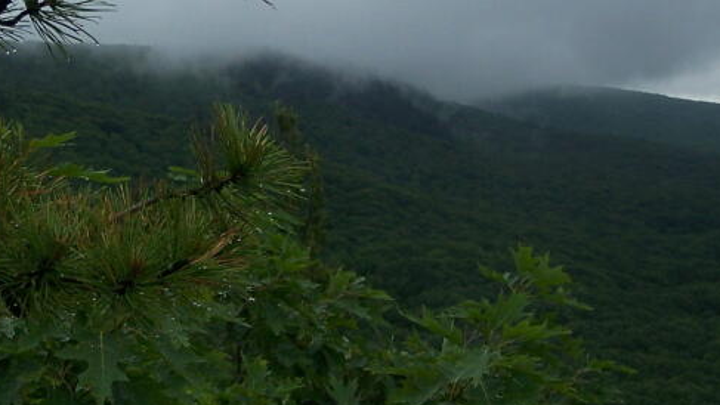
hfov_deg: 24.2
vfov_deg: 13.8
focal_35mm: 87
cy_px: 69
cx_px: 171
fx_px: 1661
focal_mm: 6.3
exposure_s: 1/1000
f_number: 2.8
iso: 80
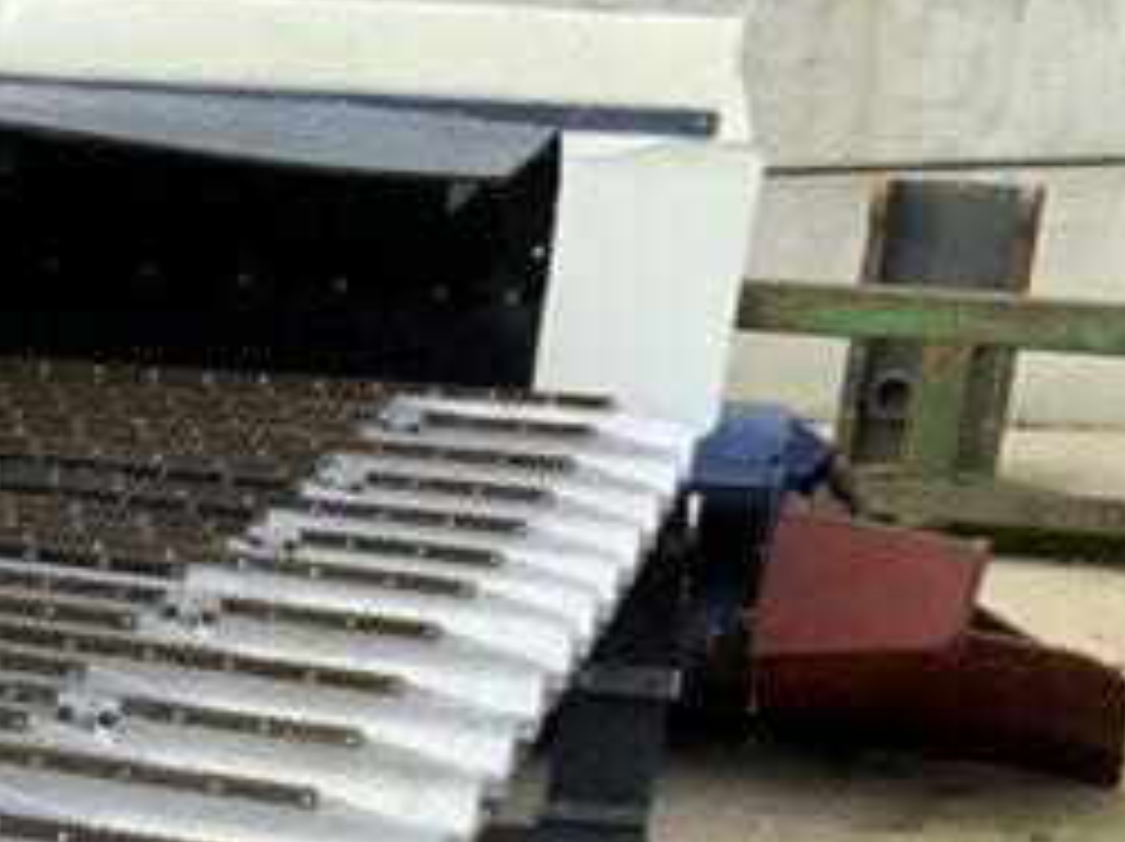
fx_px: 3864
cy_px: 1391
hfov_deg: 15.4
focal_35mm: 119
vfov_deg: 11.7
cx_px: -518
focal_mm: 3
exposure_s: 1/185
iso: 16
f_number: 1.8
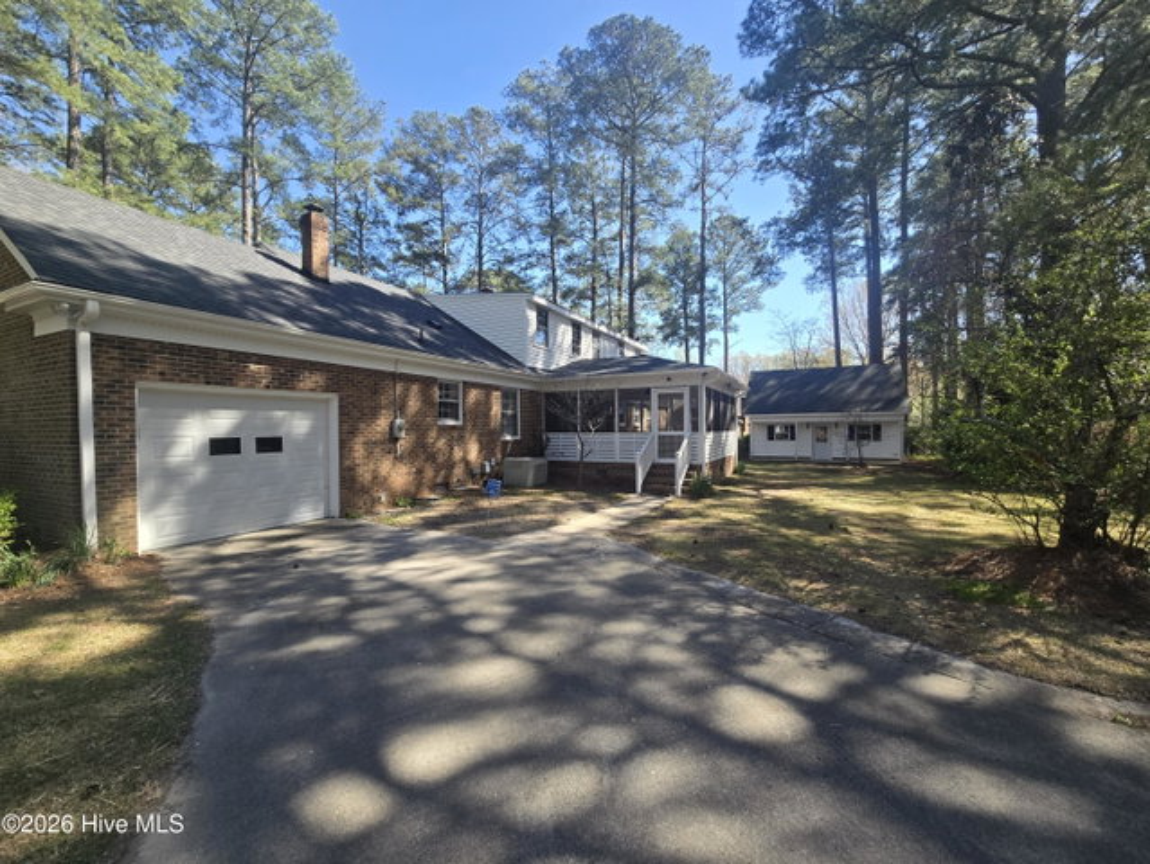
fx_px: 432
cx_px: 575
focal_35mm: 13
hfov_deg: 106.1
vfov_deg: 90.0
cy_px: 432
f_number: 2.2
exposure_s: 1/550
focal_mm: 2.2
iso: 50
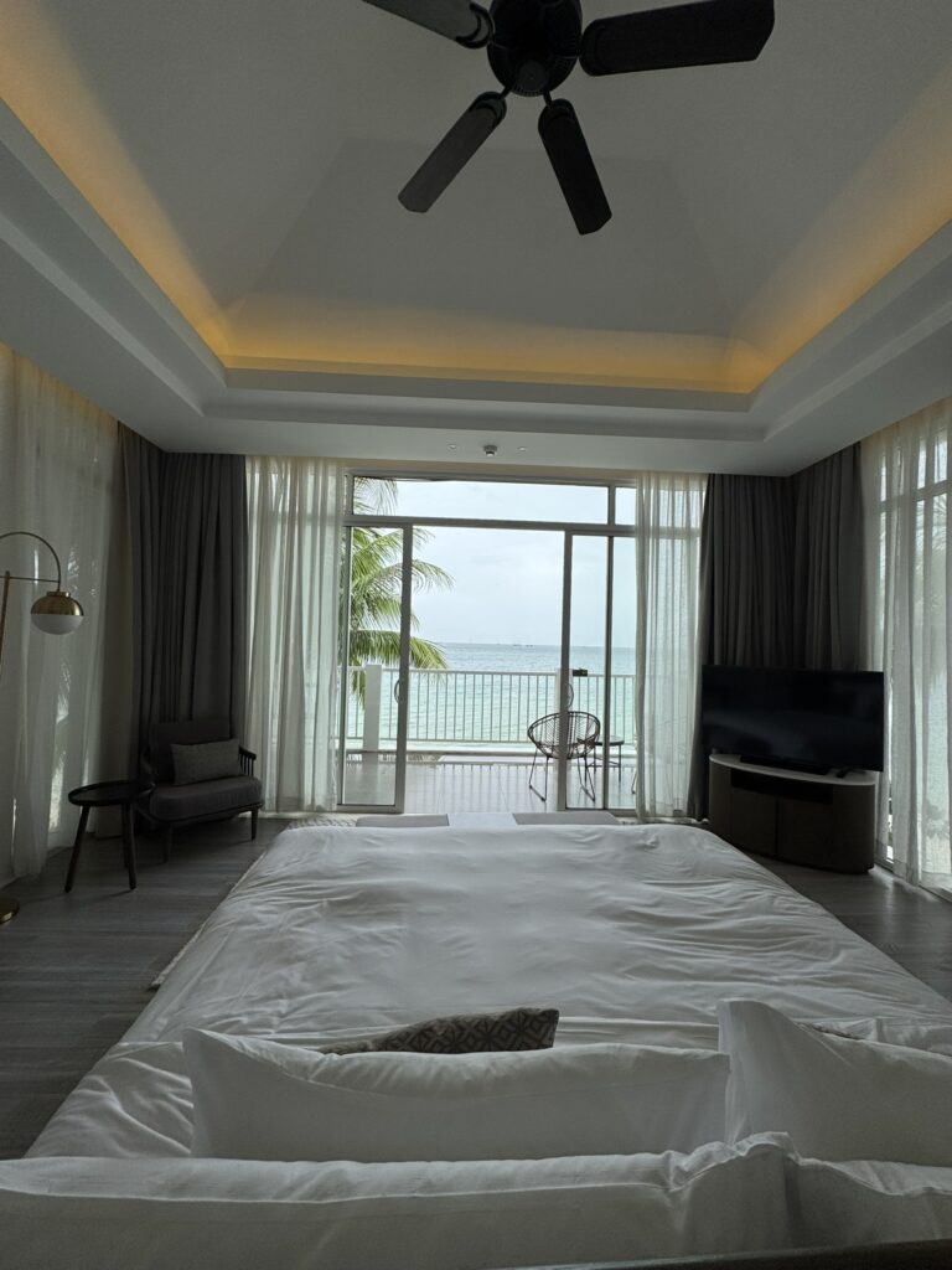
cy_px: 635
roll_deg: -0.4
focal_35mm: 14
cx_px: 476
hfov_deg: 85.7
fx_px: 513
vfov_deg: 102.1
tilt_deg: +1.4
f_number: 2.2
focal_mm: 2.22
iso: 50
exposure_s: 1/804
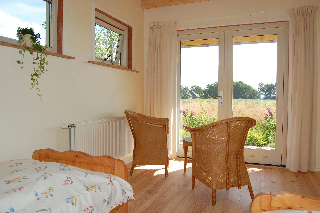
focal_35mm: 27
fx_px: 240
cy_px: 106
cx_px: 160
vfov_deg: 47.8
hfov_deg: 67.4
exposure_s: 1/500
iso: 360
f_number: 5.6
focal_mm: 18
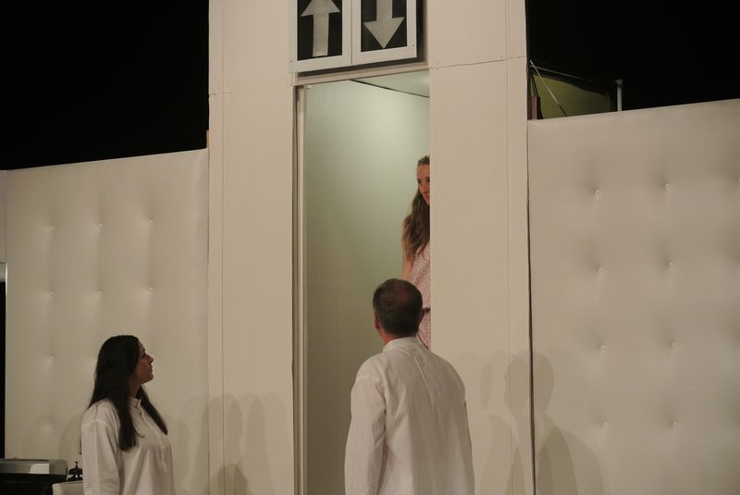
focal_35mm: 107
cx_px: 370
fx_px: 2201
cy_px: 248
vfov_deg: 12.8
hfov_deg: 19.1
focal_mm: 39.8
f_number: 3.8
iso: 500
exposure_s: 1/60
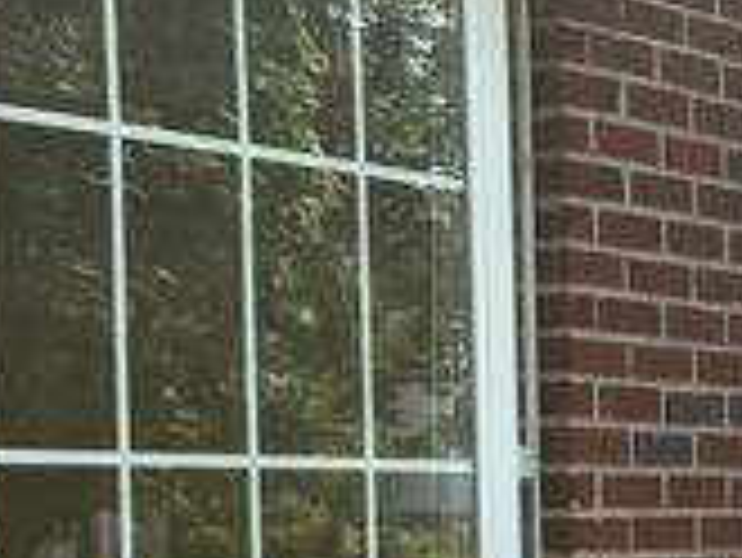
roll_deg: +1.3
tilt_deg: -2.1
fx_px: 3196
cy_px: 626
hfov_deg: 12.6
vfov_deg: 9.9
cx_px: 1088
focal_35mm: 149
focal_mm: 6.76
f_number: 1.78
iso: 100
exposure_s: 1/2000
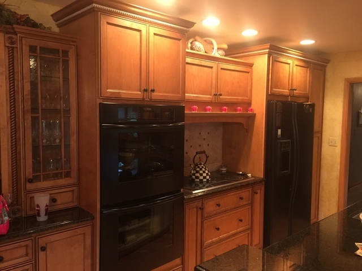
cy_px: 136
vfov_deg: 48.2
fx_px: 303
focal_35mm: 29
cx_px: 181
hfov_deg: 61.7
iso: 125
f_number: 2.2
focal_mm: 4.15
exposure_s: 1/15
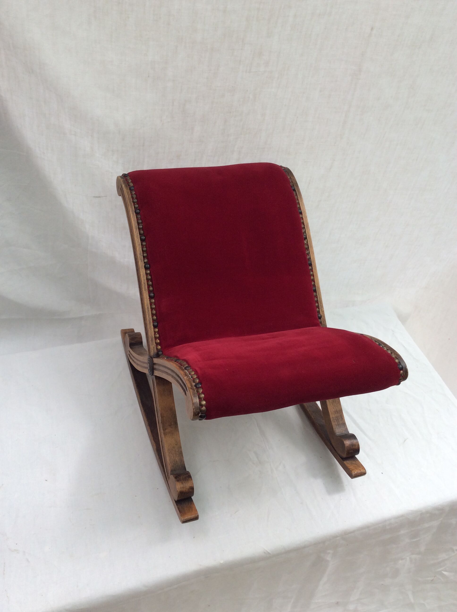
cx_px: 228
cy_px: 306
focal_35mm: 32
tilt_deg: -45.3
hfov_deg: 44.1
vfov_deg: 56.9
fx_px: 565
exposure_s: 1/178
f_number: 2.4
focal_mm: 3.3
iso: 32
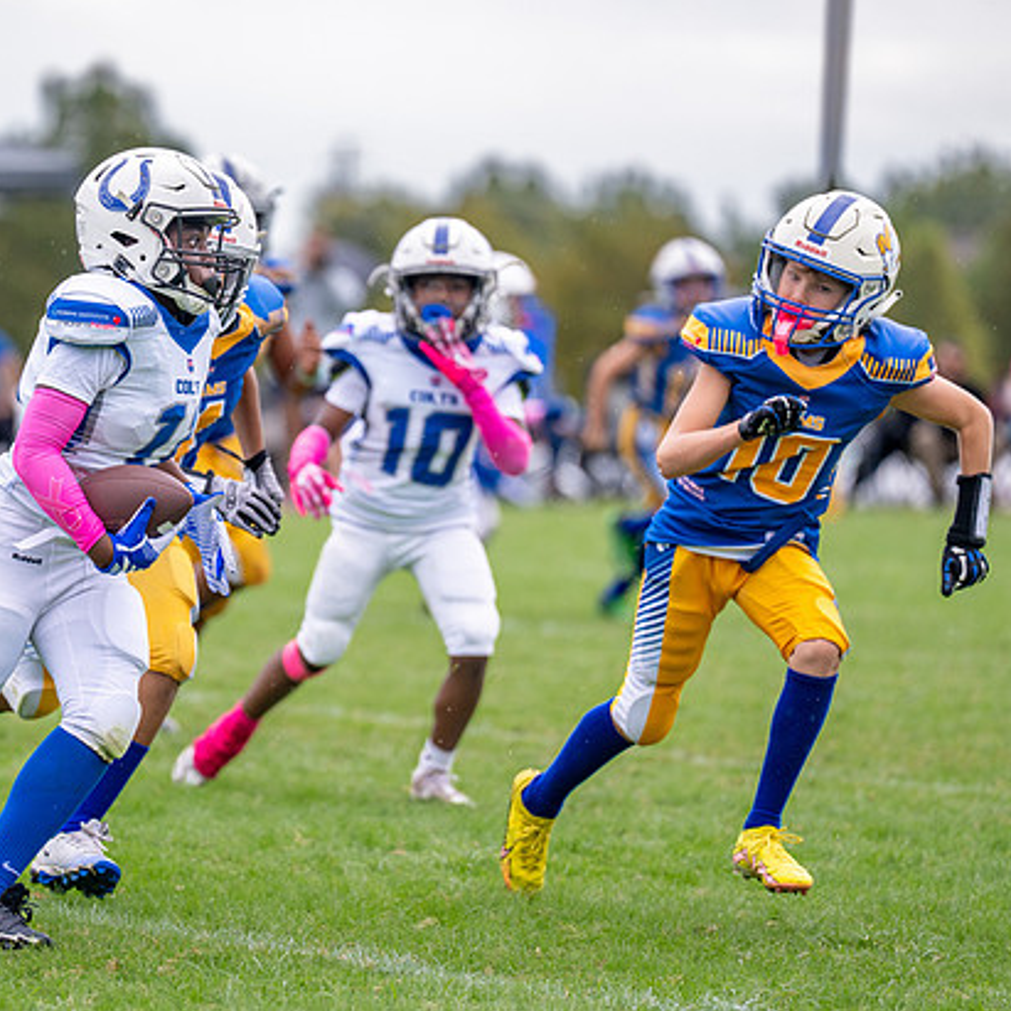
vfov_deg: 5.6
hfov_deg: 5.6
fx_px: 10309
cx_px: 233
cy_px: 438
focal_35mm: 312
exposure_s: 1/2000
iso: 250
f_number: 2.8
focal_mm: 200
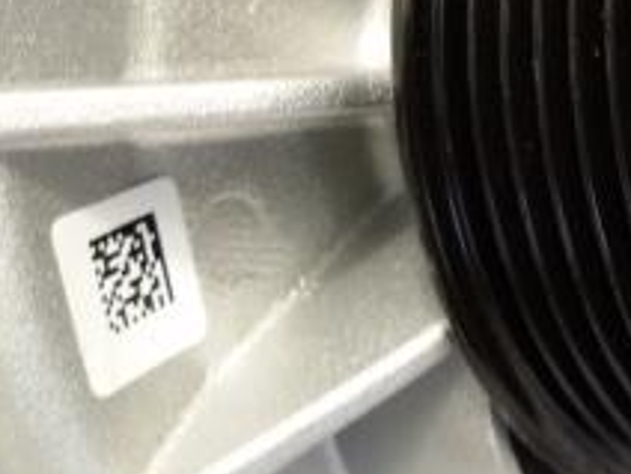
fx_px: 1440
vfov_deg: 18.4
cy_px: 64
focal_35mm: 79
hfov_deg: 23.5
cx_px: 652
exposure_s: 1/33
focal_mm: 2.93
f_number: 2.4
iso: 200
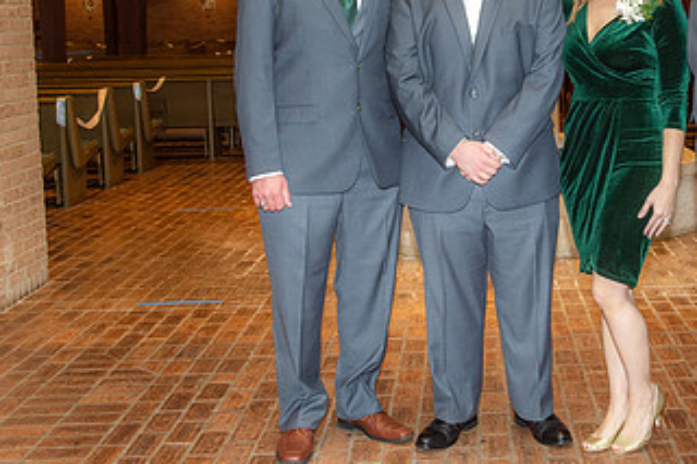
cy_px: 146
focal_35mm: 58
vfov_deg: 23.2
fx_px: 1122
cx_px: 505
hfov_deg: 33.9
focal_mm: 32
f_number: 5.6
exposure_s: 1/125
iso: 1250
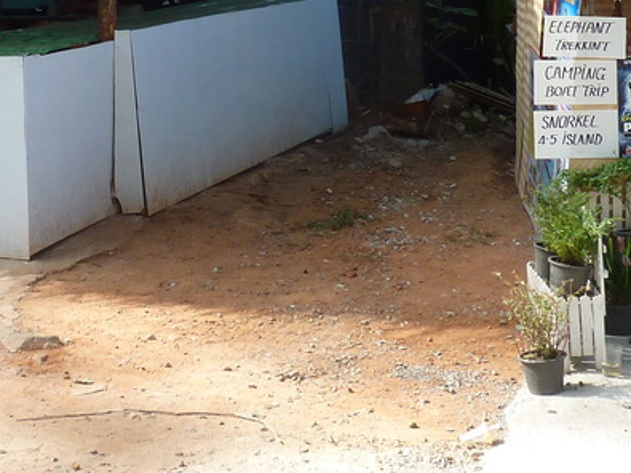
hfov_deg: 25.6
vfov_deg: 18.5
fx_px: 1385
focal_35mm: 76
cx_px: 257
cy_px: -72
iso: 80
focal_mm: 4.1
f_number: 4
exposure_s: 1/160
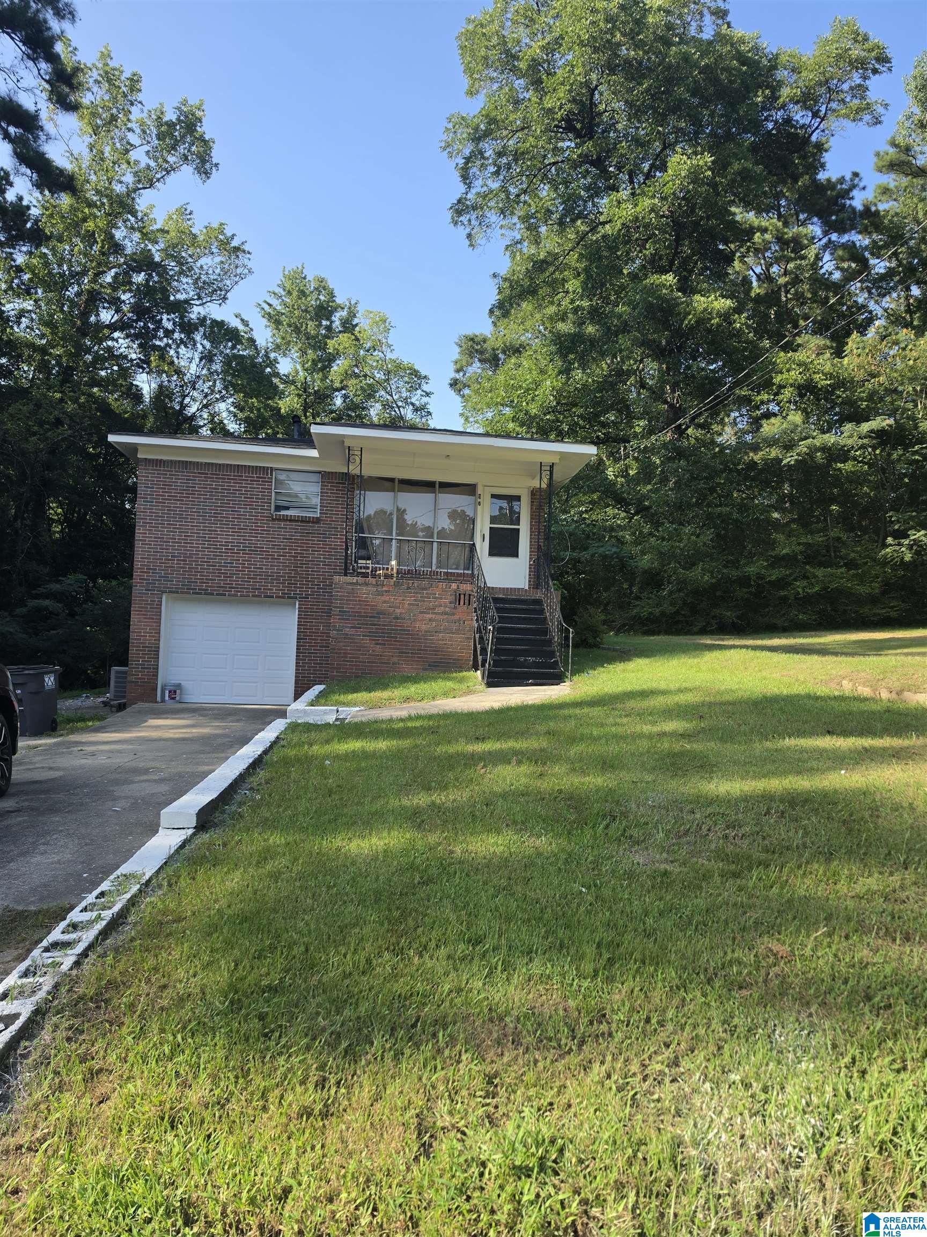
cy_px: 618
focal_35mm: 23
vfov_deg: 73.9
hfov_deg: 58.9
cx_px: 464
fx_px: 821
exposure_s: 1/2116
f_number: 1.4
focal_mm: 6.5
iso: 64
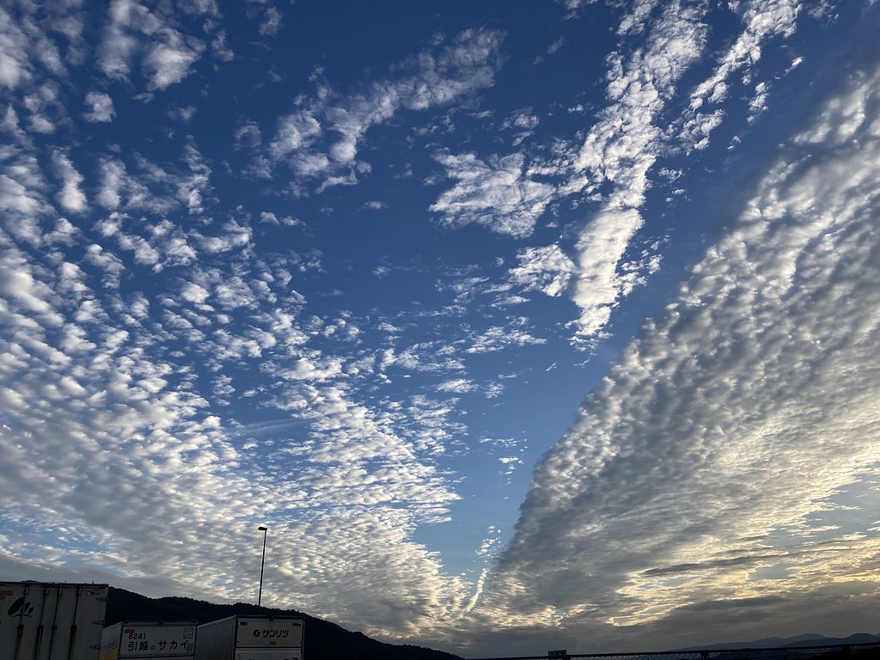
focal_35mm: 28
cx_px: 440
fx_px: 712
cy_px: 330
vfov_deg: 49.7
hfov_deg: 63.4
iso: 20
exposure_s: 1/1185
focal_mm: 3.99
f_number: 1.8
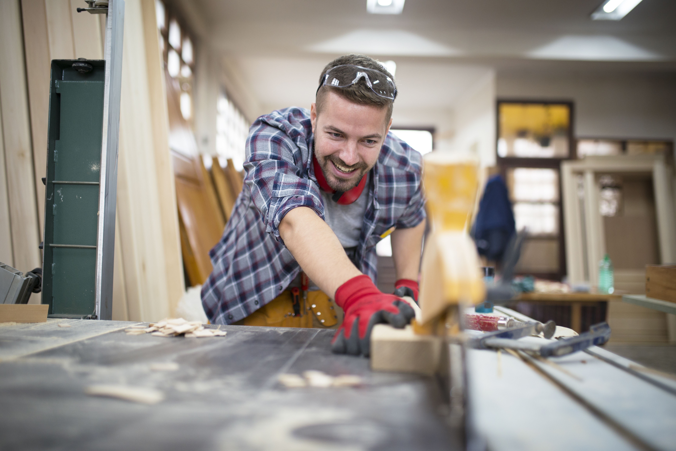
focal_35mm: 35
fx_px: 657
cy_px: 226
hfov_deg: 54.4
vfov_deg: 37.9
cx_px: 338
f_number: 1.4
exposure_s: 1/250
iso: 640
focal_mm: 35
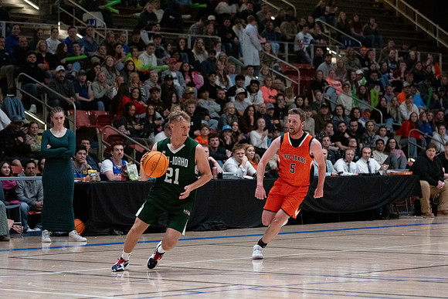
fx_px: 1500
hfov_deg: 17.0
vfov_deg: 11.4
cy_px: 151
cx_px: 232
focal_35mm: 120
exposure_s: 1/800
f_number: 2.8
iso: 10000
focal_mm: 100
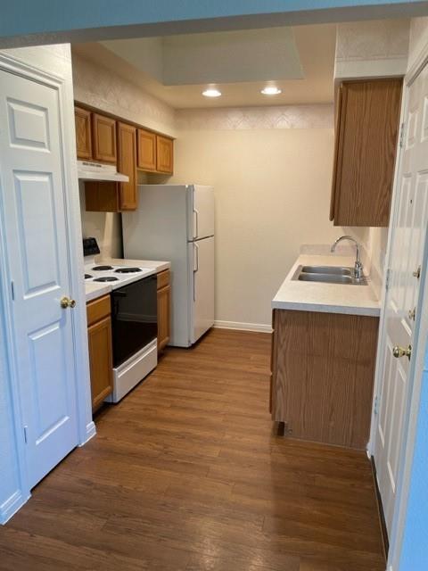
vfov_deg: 67.3
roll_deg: -0.6
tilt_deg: -10.3
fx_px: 429
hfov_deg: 53.1
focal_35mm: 26
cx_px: 214
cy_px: 286
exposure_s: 1/120
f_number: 1.6
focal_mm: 4.2
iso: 100
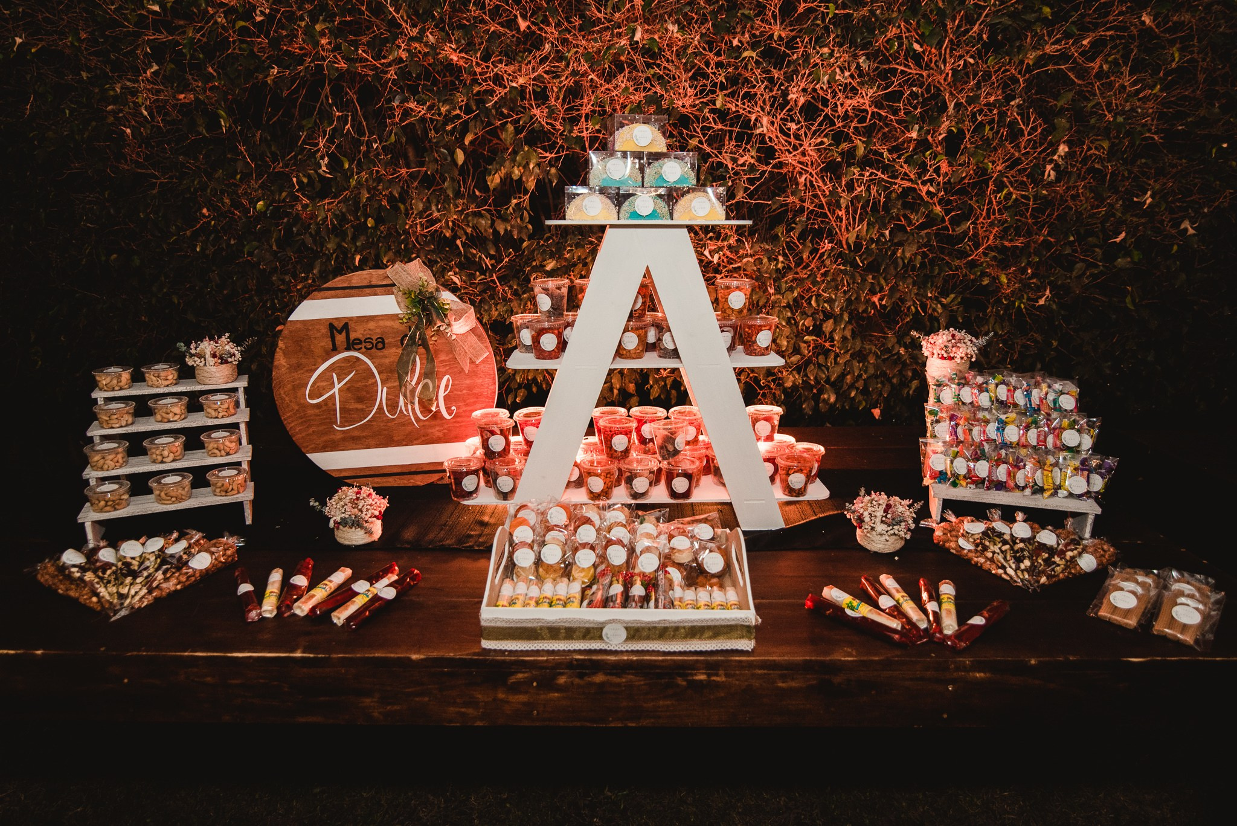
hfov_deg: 81.2
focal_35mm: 21
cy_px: 413
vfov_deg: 59.5
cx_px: 618
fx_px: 722
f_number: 3.2
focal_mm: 21
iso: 1250
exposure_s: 1/80
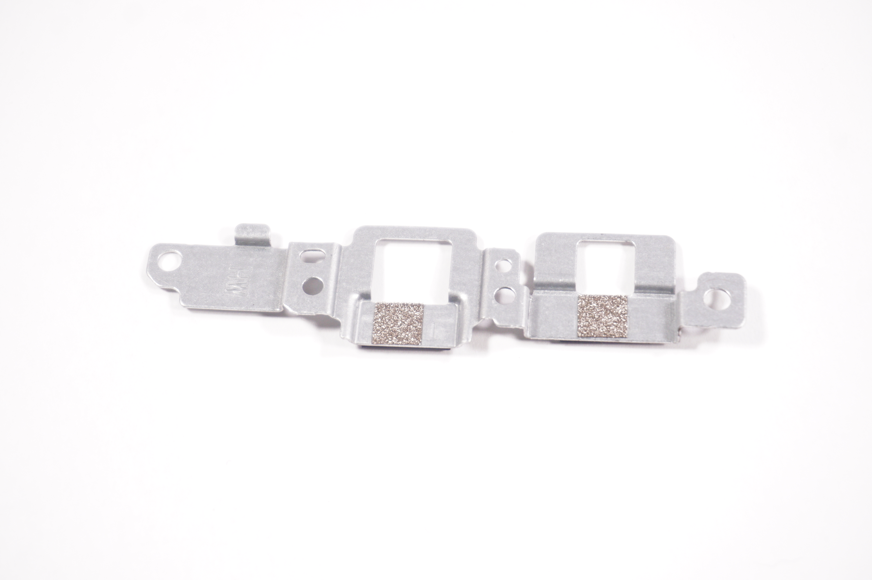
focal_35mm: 70
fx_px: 1706
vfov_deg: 19.3
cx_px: 436
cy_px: 290
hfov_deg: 28.7
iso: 1000
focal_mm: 47
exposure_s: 1/160
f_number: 5.6
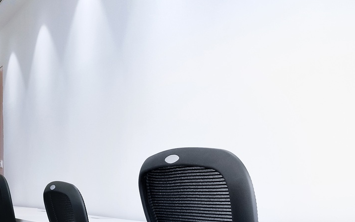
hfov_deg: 34.0
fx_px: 581
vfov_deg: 21.0
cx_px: 163
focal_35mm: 60
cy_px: 214
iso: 80
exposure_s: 1/120
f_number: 1.7
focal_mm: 4.71
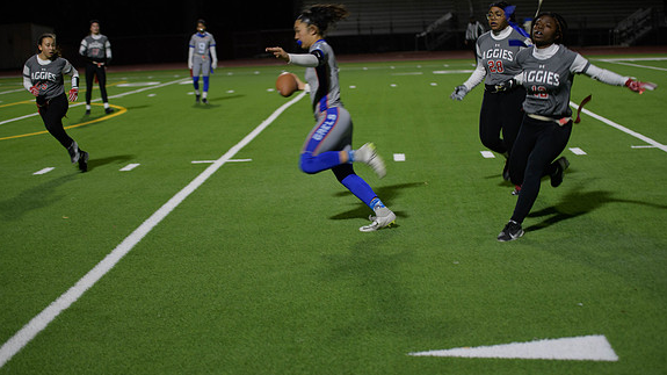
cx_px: 333
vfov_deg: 16.3
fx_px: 1308
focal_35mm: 74
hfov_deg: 28.6
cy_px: 181
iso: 560
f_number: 2.8
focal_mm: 70
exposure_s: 1/200
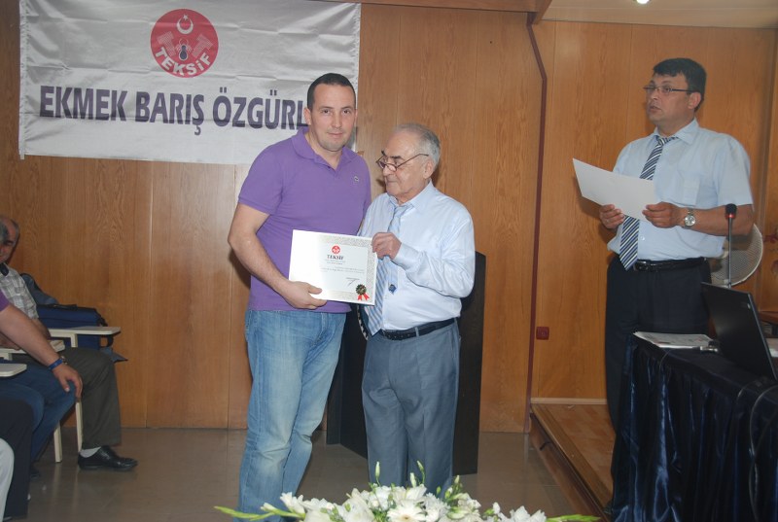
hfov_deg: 44.9
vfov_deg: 31.0
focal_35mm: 44
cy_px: 261
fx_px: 942
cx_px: 389
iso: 200
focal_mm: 29
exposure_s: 1/60
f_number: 4.2
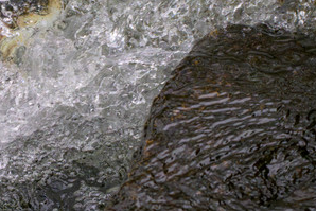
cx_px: 54
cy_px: 12
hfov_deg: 4.8
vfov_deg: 3.2
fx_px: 3794
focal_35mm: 432
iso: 8000
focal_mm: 180
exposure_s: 1/2500
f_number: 11
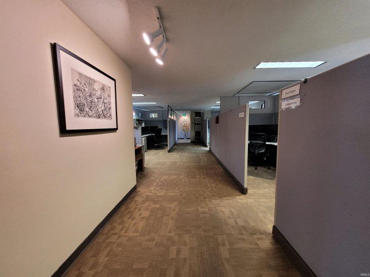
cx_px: 185
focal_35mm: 13
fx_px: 139
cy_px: 138
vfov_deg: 89.9
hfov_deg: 106.2
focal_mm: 1.74
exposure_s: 1/60
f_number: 2.2
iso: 320
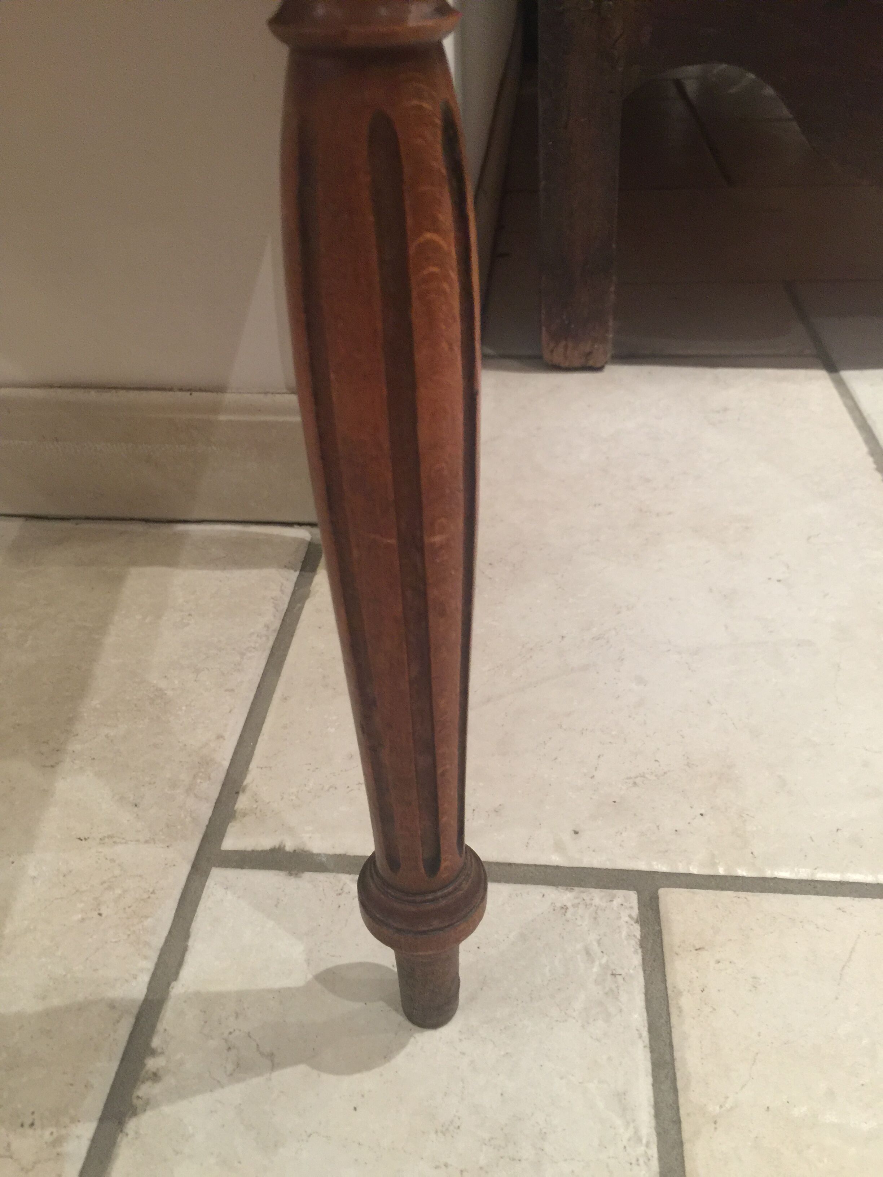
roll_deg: +2.3
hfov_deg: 48.2
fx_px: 986
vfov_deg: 61.7
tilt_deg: -34.4
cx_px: 442
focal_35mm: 29
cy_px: 588
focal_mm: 4.15
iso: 100
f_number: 2.2
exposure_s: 1/10
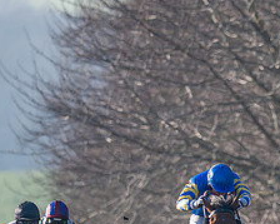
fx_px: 18174
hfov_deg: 0.9
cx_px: 351
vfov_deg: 0.7
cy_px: 246
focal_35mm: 2194
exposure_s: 1/2000
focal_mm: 400
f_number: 5
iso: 400
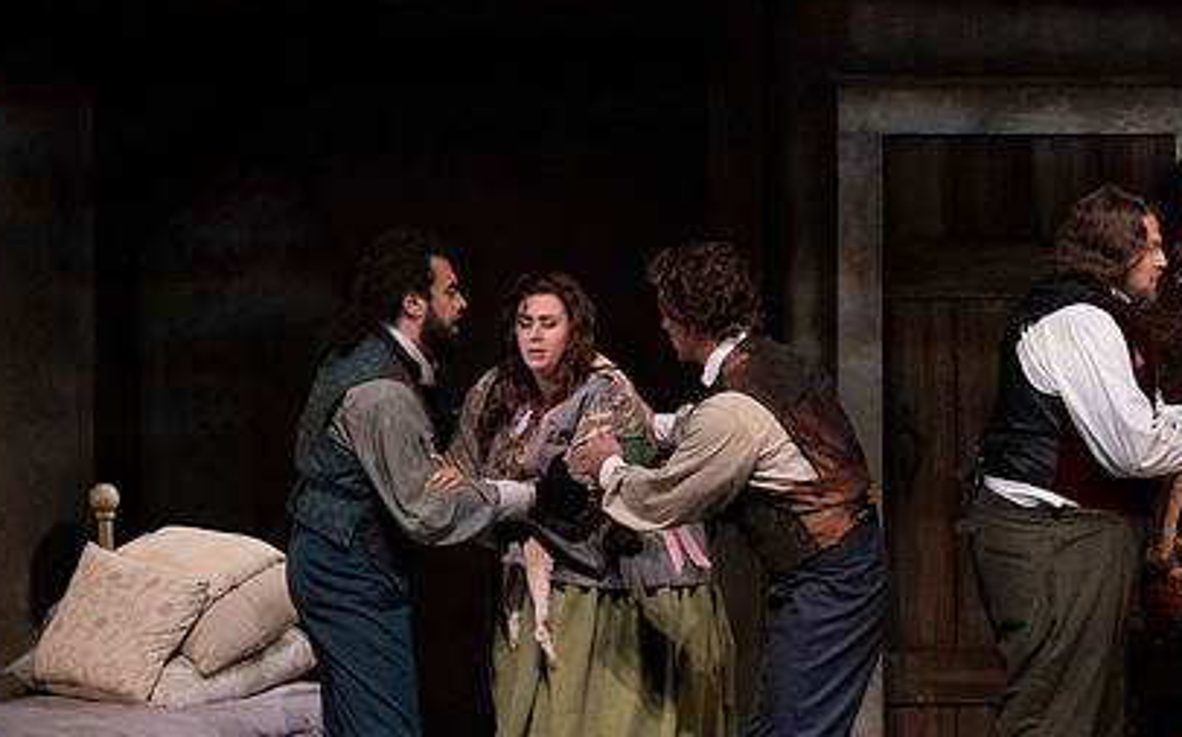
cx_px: 804
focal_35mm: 261
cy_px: 485
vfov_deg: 5.0
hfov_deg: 8.0
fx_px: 8401
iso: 16000
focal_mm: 179
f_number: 13
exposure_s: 1/400
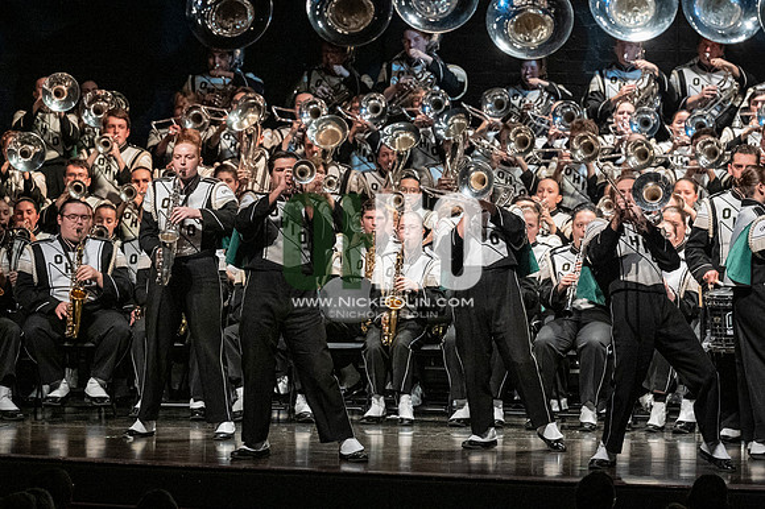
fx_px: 4778
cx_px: 382
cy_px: 254
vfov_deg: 6.1
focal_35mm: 225
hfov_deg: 9.2
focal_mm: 150
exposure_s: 1/500
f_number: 4
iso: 4000
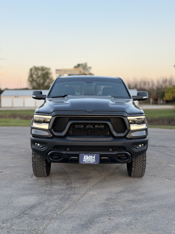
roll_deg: +0.0
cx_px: 88
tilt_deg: -3.0
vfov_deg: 39.7
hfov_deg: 30.3
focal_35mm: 48
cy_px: 117
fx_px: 324
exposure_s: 1/198
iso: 64
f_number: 1.78
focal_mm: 6.76
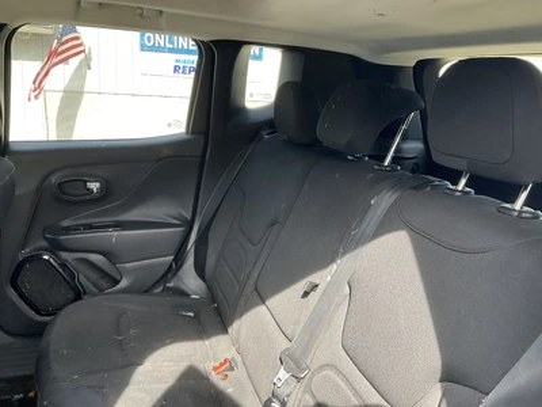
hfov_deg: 61.7
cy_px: 204
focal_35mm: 29
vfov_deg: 48.2
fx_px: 454
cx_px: 271
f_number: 1.8
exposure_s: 1/122
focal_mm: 3
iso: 32
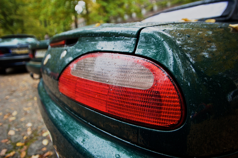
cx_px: 119
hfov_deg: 84.0
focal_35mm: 20
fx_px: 132
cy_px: 79
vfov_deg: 61.9
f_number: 3
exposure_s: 1/25
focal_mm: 20
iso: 200
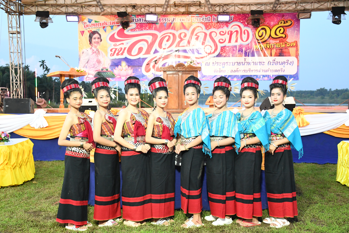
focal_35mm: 48
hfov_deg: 41.1
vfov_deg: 28.1
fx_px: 465
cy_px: 116
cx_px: 174
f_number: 4.5
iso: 2500
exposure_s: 1/60
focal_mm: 32
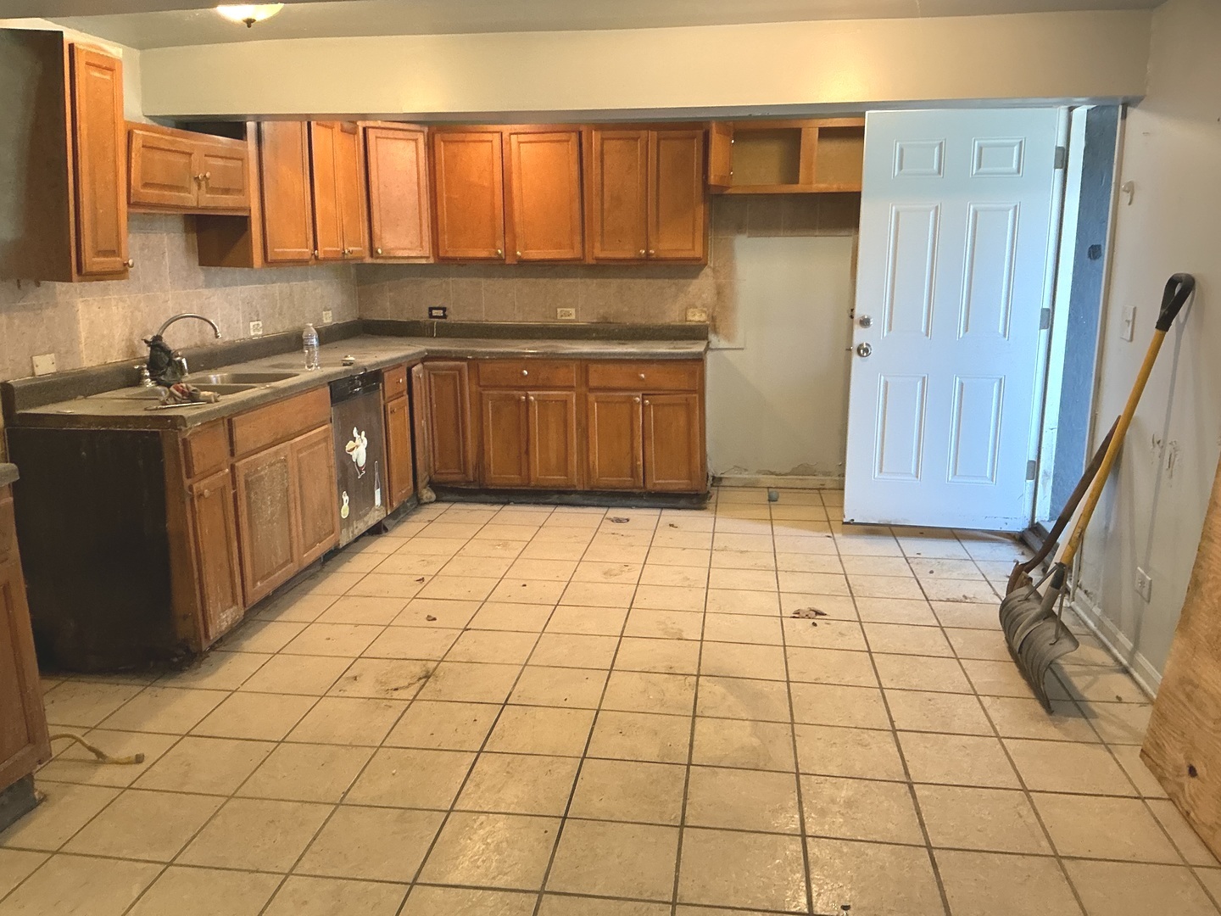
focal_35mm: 29
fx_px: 1023
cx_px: 610
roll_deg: -0.5
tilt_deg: -11.1
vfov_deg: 48.2
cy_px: 458
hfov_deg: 61.7
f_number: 1.8
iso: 160
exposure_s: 1/60
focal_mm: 3
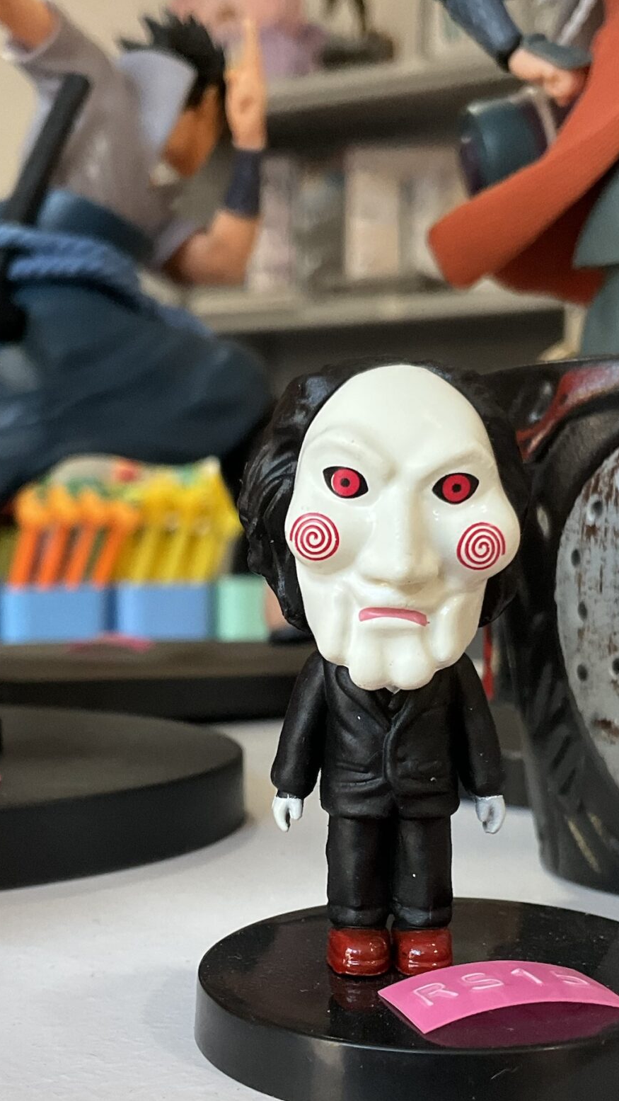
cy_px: 610
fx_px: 1517
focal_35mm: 52
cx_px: 285
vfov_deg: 39.8
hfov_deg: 23.1
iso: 100
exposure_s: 1/60
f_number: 1.8
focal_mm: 3
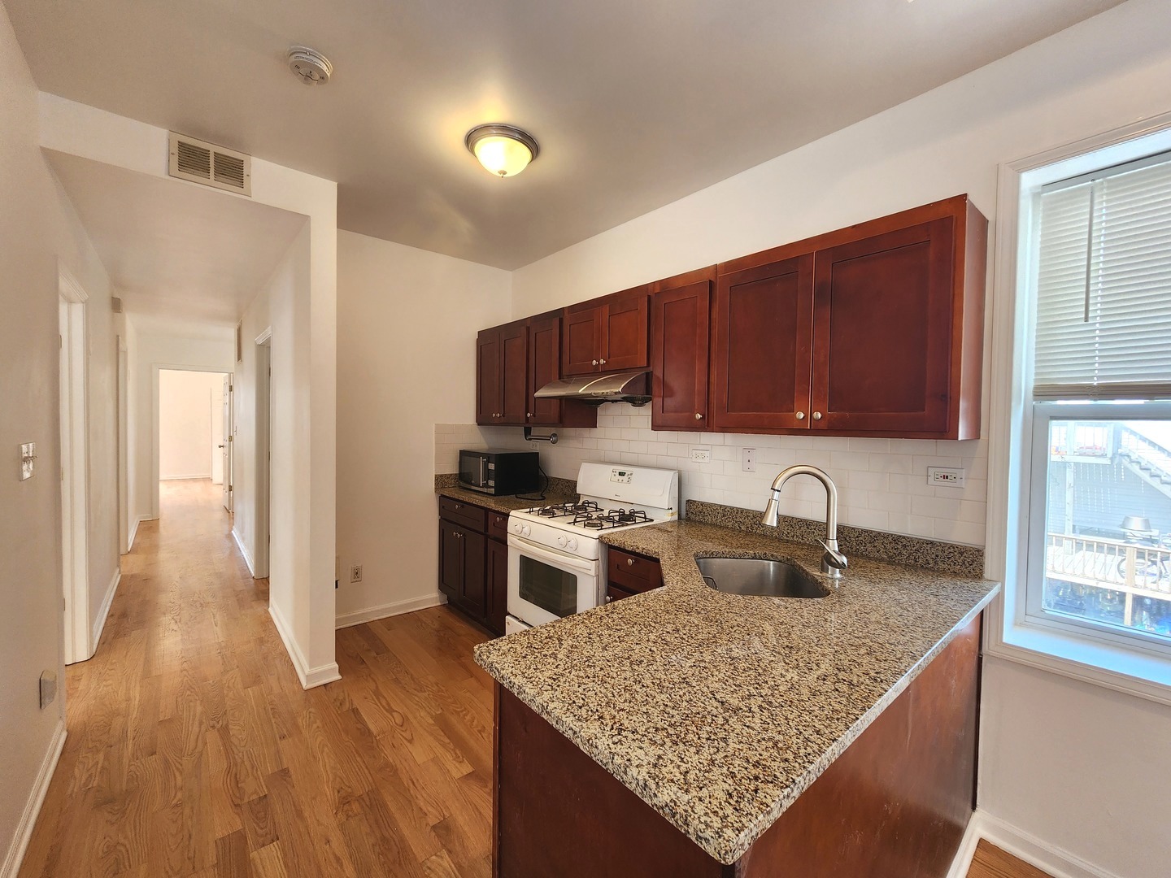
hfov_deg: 106.2
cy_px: 439
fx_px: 440
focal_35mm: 13
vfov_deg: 89.9
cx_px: 586
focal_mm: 2.2
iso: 100
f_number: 2.2
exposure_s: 1/60
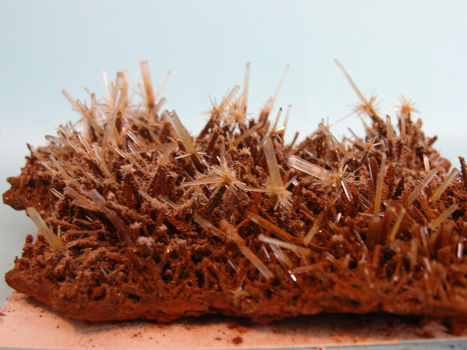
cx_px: 273
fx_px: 607
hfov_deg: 42.0
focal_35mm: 45
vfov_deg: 32.1
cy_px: 186
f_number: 2.7
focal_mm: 6
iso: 50
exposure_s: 1/4.9
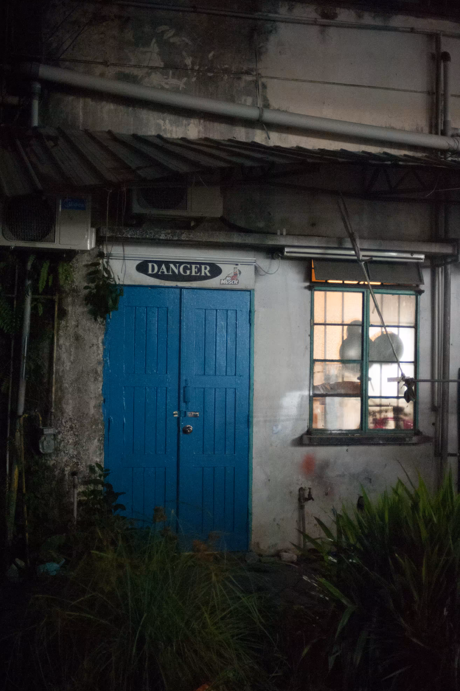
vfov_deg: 36.9
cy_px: 370
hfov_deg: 25.0
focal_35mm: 54
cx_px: 248
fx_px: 1036
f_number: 1.4
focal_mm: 50
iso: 6400
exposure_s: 1/160
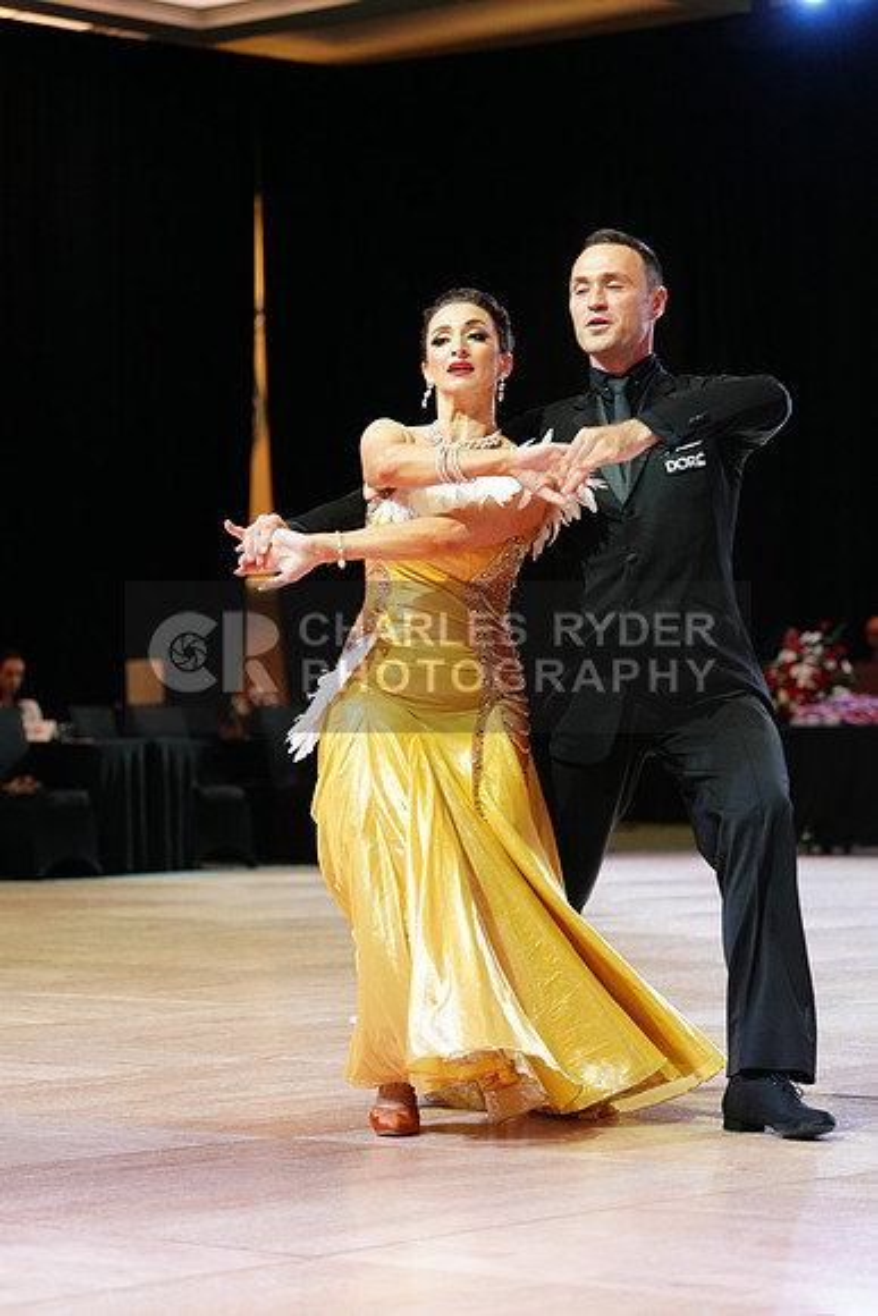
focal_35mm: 97
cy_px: 658
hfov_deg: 14.1
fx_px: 3546
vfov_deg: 21.0
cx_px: 439
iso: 2500
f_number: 4
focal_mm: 97
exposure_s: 1/250
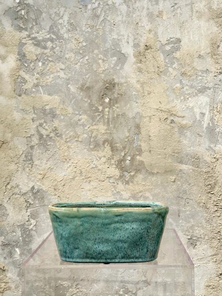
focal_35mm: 48
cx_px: 111
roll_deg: +0.2
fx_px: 411
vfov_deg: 39.7
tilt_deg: +0.5
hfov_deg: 30.3
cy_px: 148
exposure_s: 1/136
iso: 50
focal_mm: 6.86
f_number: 1.78
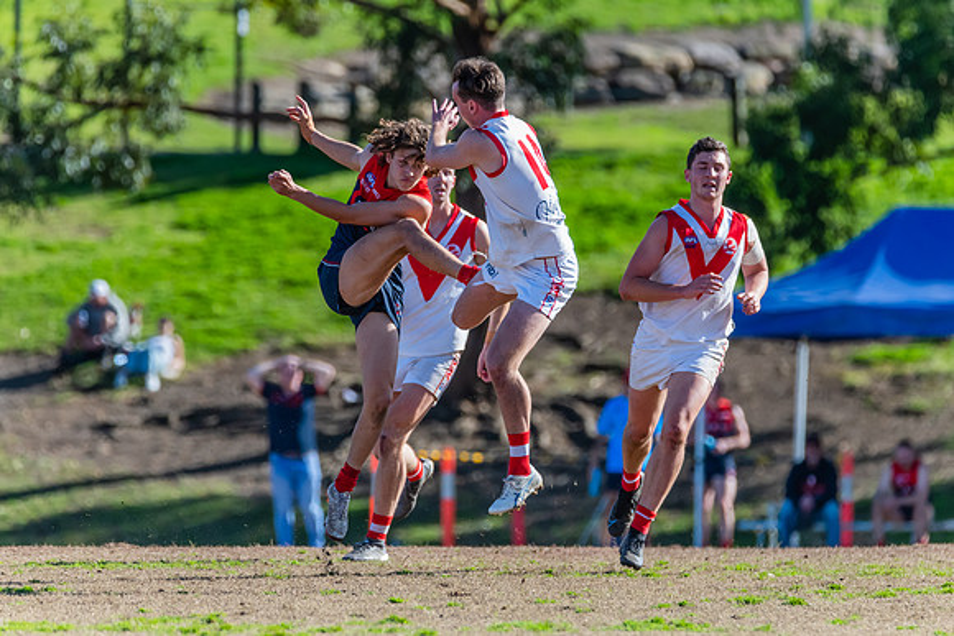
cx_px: 486
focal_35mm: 572
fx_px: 15149
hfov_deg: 3.6
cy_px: 316
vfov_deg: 2.4
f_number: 6
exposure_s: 1/1600
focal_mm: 450
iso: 900
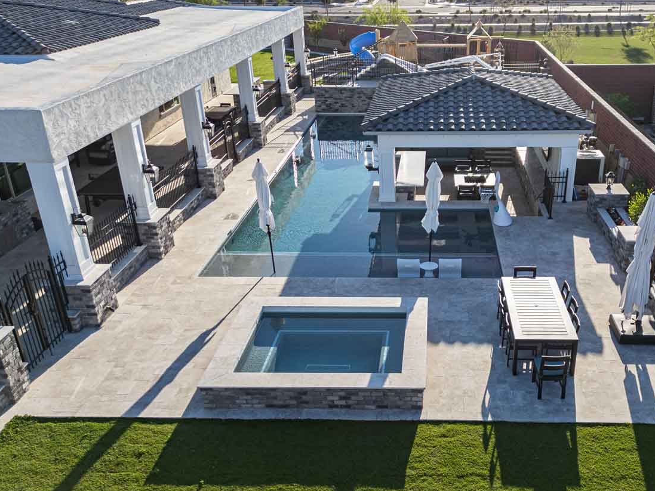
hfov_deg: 52.0
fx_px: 662
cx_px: 414
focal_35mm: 35
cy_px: 288
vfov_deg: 40.6
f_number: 1.7
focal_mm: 6.72
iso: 100
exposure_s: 1/2000
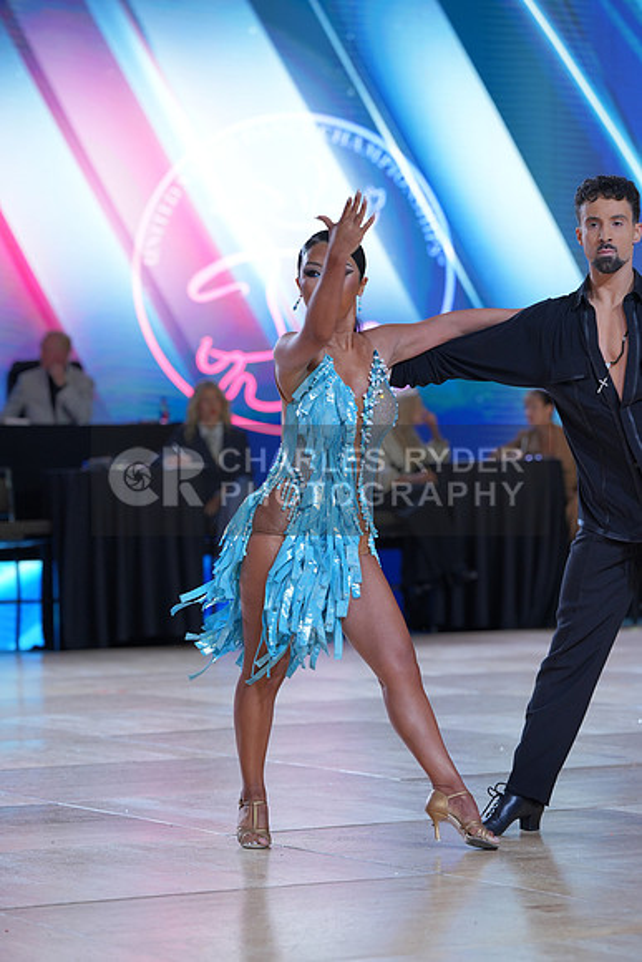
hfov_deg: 10.9
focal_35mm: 126
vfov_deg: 16.3
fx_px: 3368
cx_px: 321
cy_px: 481
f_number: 4
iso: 500
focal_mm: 126
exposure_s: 1/400
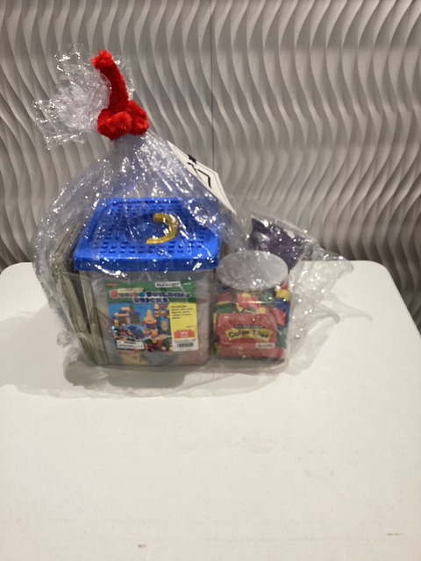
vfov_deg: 58.4
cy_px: 280
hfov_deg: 45.4
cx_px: 210
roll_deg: +2.4
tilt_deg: -33.1
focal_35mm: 31
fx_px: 503
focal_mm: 3.3
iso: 80
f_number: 2.4
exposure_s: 1/60
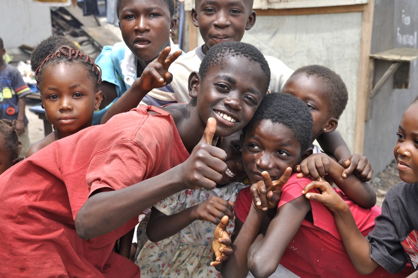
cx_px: 209
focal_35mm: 63
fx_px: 731
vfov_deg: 21.5
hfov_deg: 31.9
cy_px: 139
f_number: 9
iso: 200
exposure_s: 1/320
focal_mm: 42
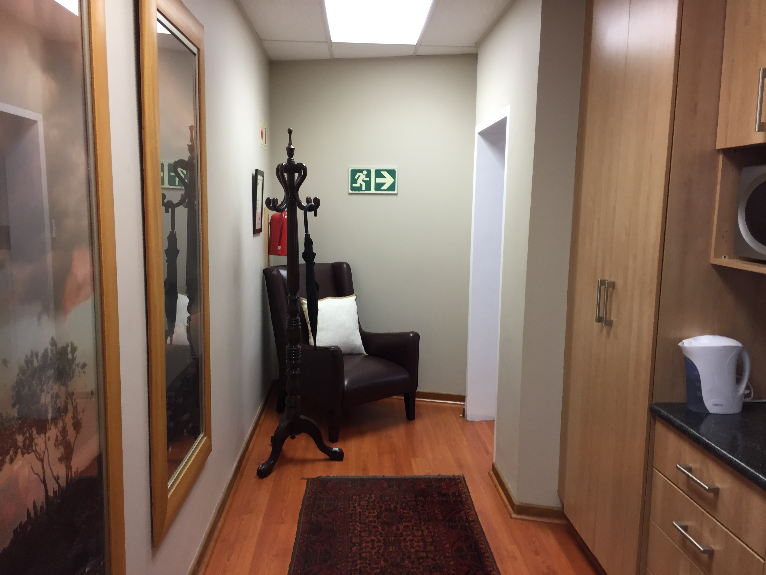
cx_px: 383
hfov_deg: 61.7
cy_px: 288
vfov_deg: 48.2
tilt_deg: -4.9
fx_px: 642
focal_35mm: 29
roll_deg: -0.8
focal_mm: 4.15
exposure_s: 1/33
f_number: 2.2
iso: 100
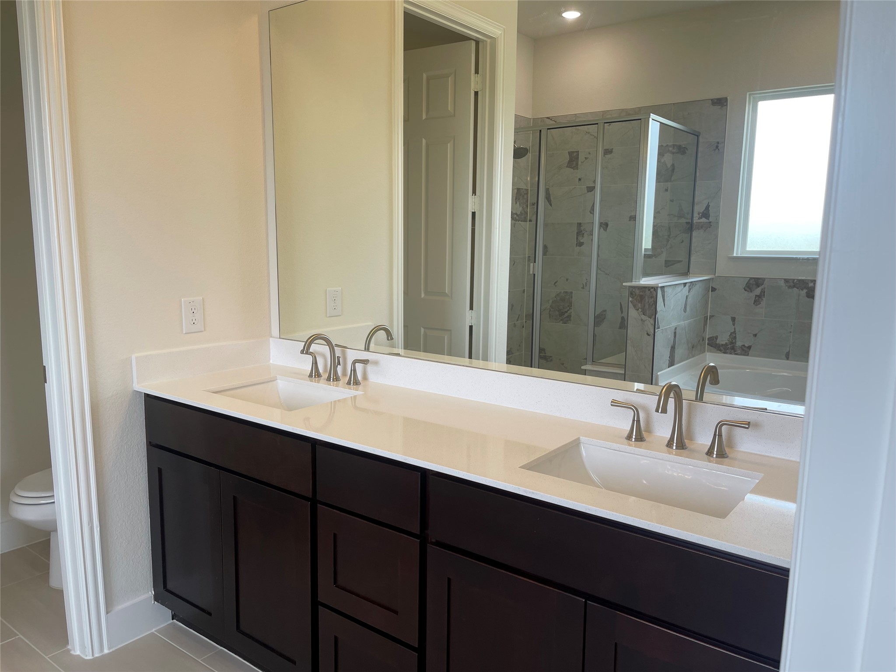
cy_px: 336
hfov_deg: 69.4
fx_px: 647
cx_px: 448
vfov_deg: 54.9
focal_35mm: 25
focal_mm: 5.1
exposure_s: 1/137
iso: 32
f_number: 1.6
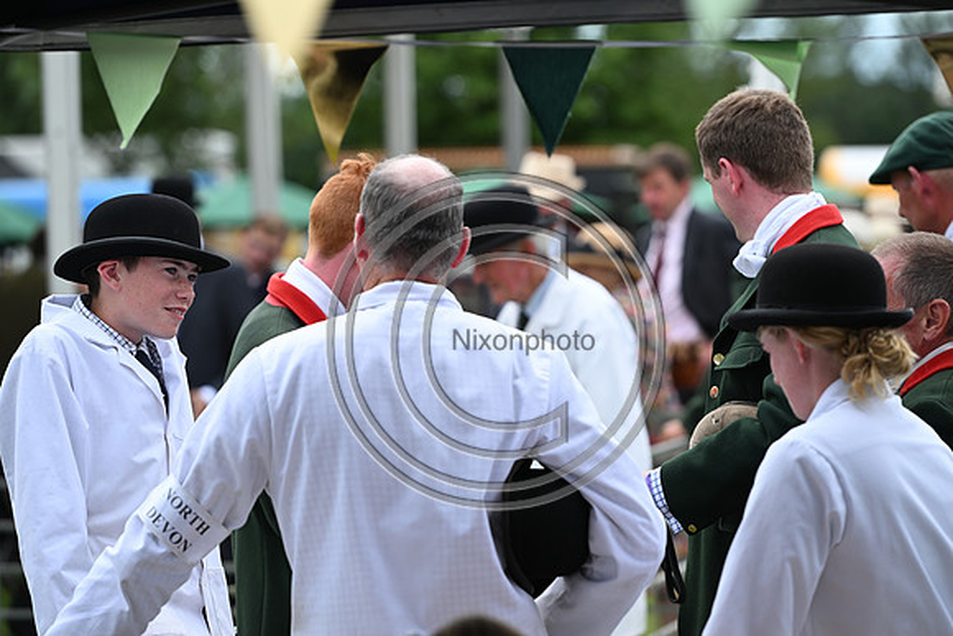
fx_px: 4369
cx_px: 476
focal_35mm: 165
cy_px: 318
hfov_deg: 12.4
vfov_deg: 8.3
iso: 200
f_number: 4
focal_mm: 165
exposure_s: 1/1000
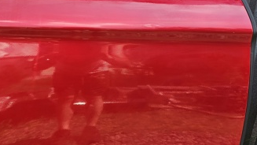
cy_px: 105
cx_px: 53
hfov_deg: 40.5
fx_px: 334
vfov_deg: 24.2
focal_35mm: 49
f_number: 1.7
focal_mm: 6.3
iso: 10
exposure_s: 1/120
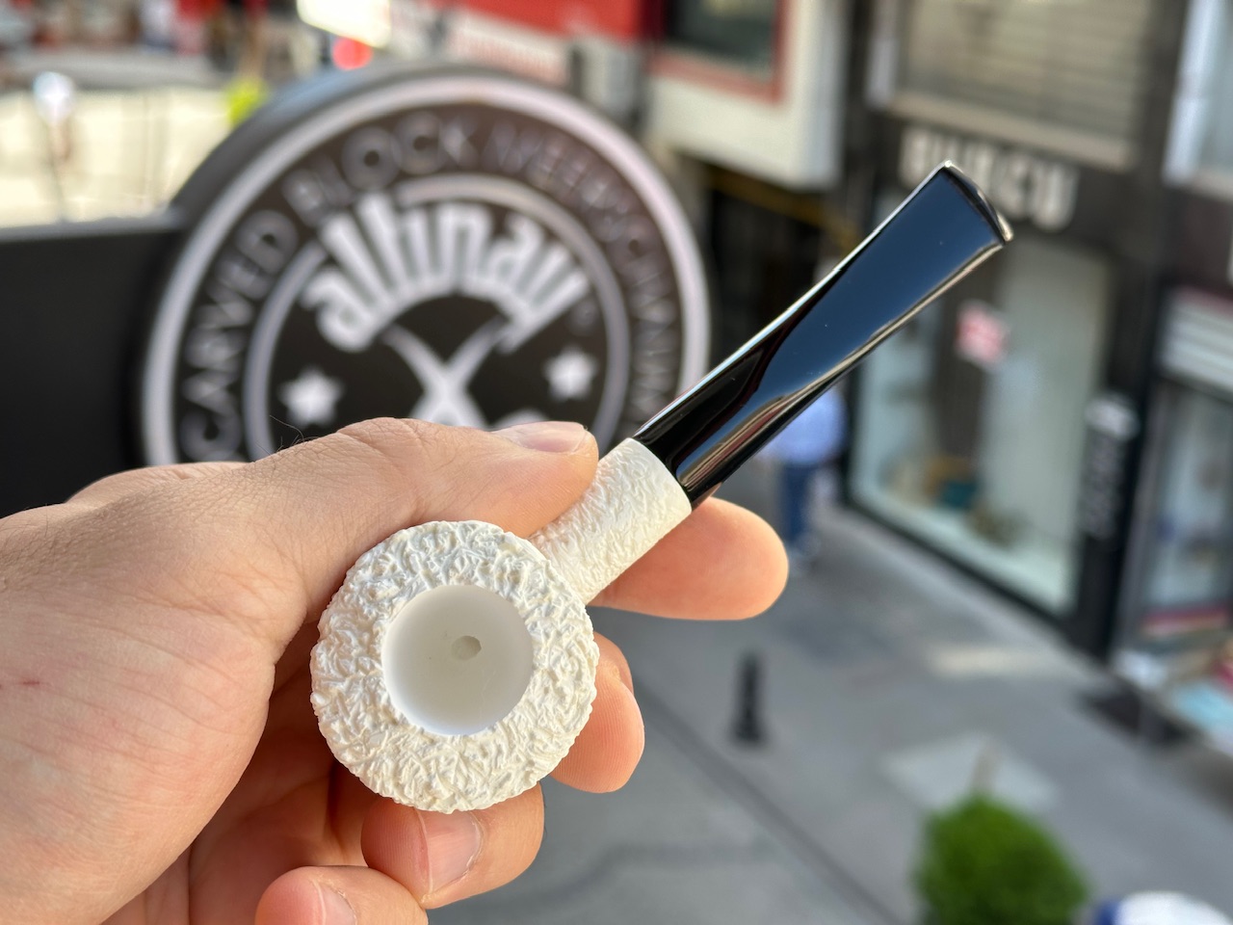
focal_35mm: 48
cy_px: 462
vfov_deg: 30.3
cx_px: 616
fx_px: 1710
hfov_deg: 39.7
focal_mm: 6.86
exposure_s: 1/467
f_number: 1.78
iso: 64
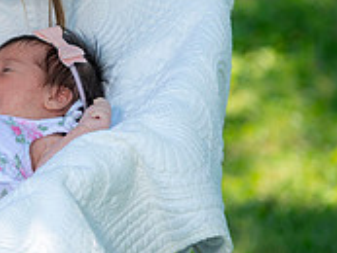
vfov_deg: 3.3
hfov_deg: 4.4
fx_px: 4384
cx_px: -105
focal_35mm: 450
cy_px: -49
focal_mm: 140
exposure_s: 1/250
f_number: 2.8
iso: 100
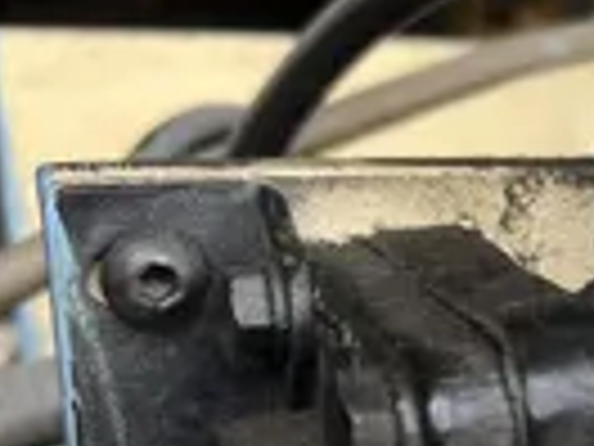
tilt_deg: -18.8
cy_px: 432
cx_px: 837
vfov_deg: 18.2
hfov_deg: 21.5
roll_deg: -3.2
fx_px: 1356
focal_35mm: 79
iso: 40
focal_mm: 5.7
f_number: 1.5
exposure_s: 1/121
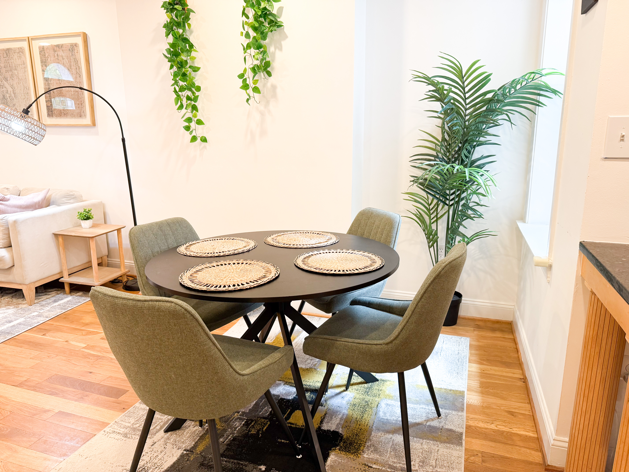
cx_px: 314
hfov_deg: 71.6
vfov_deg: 56.8
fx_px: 436
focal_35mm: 24
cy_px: 236
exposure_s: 1/120
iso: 160
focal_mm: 6.76
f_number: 1.8
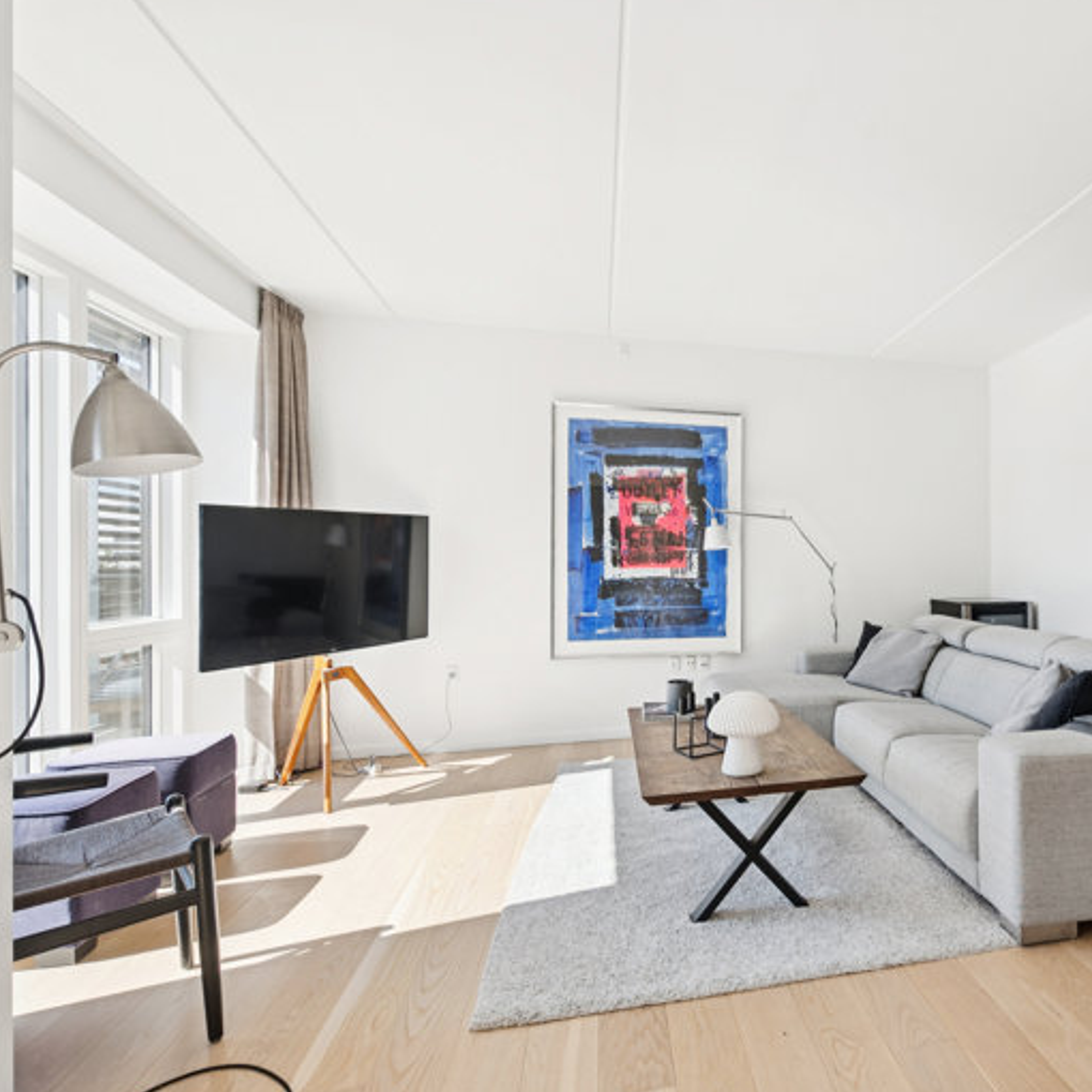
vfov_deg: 73.0
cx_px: 820
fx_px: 738
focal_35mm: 21
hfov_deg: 68.3
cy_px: 556
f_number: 7.1
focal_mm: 15.5
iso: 400
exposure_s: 1/125
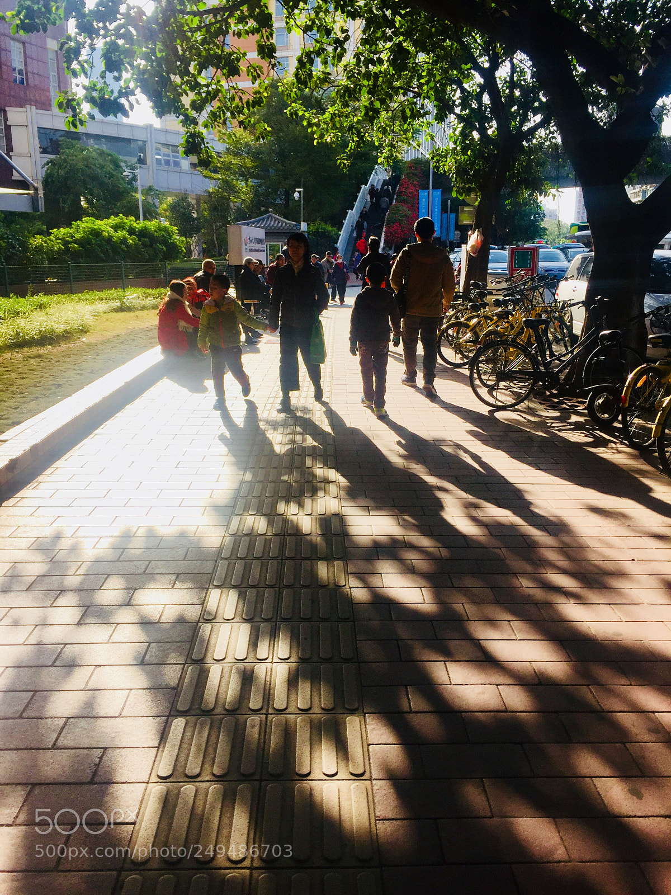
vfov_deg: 61.7
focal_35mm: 29
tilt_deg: -14.1
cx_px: 336
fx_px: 750
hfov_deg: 48.2
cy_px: 448
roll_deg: +0.2
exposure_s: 1/1319
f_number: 2.2
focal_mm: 4.15
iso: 32
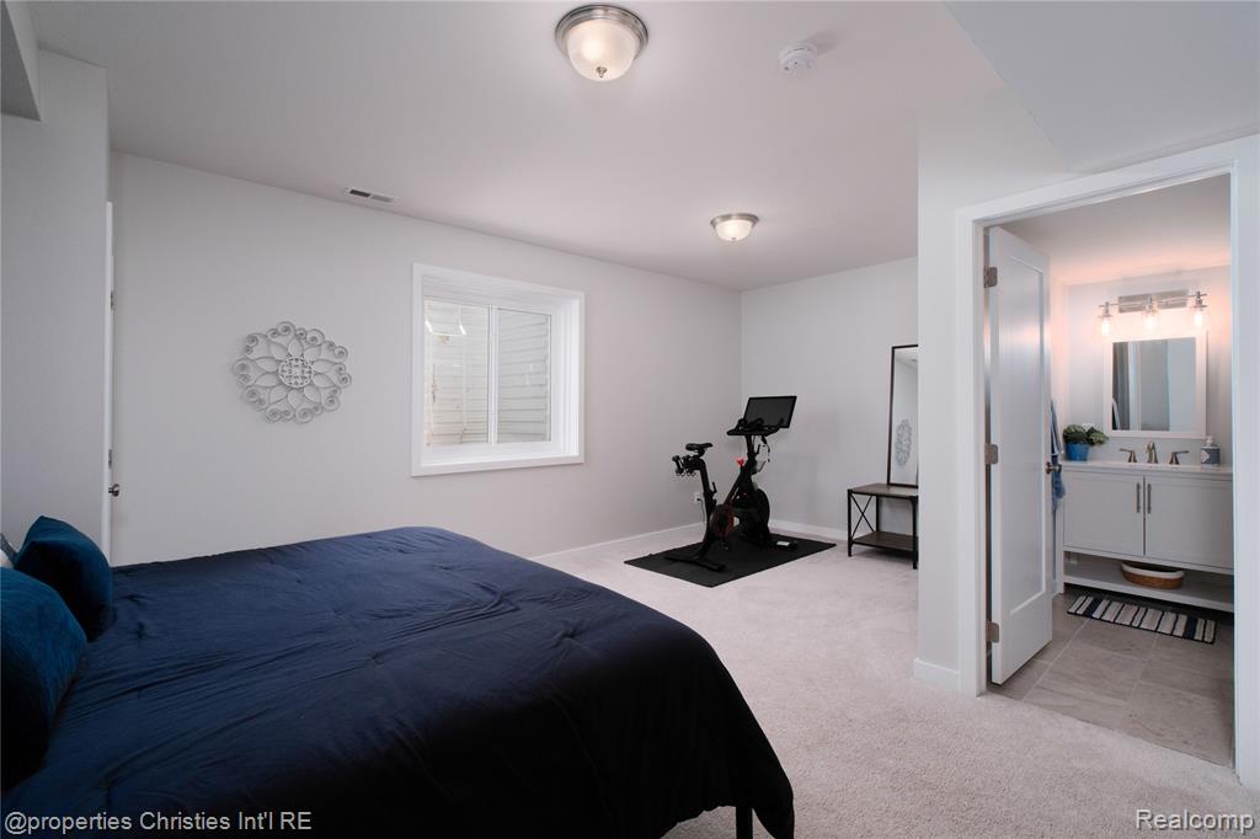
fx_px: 560
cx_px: 630
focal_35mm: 16
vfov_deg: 73.7
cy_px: 420
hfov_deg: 96.8
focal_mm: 10.6
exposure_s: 1/250
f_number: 8
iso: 640
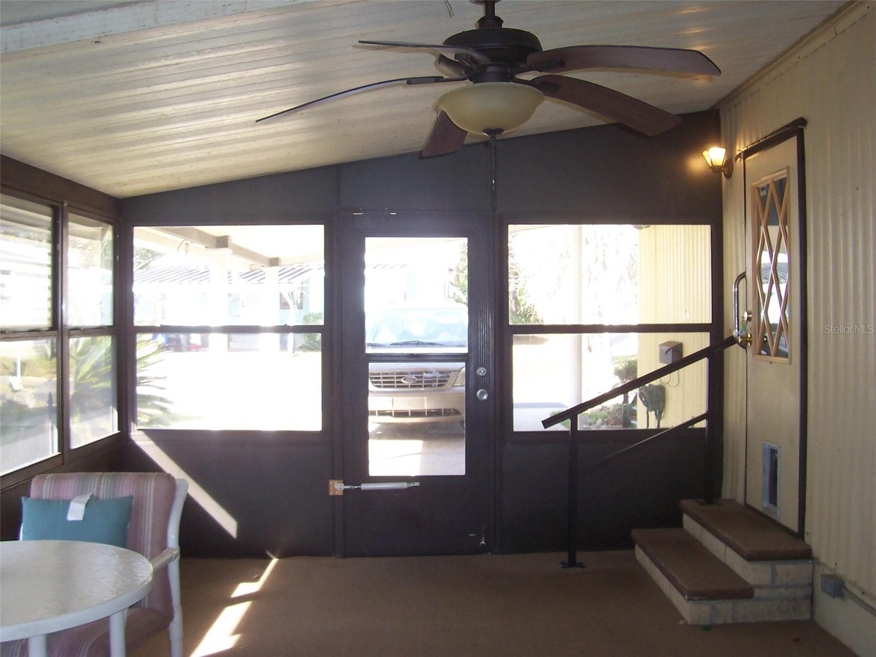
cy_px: 328
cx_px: 438
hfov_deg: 50.1
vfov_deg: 38.7
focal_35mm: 37
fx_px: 936
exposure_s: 1/90
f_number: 2.8
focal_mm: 5.6
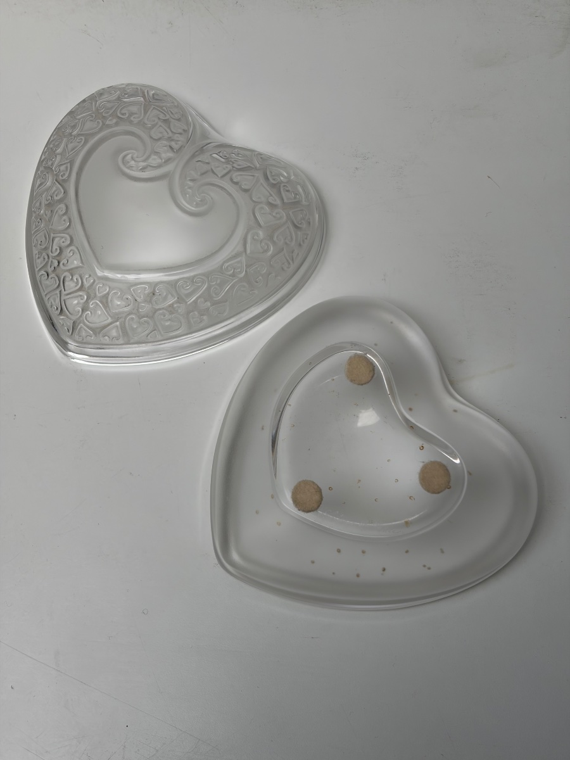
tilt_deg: -70.5
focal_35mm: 52
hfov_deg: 28.0
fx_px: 1142
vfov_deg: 36.8
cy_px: 380
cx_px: 285
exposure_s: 1/155
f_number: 1.6
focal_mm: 5.96
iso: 25
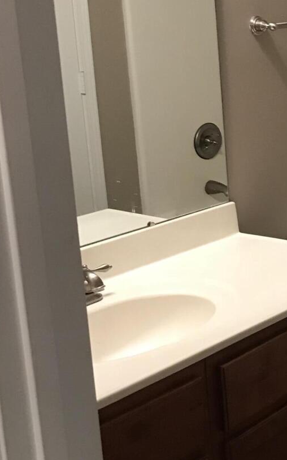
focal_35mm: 73
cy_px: 181
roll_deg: +2.2
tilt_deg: -11.9
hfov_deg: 16.4
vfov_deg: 28.1
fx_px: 914
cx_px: 420
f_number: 1.8
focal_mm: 3.99
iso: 40
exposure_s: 1/15
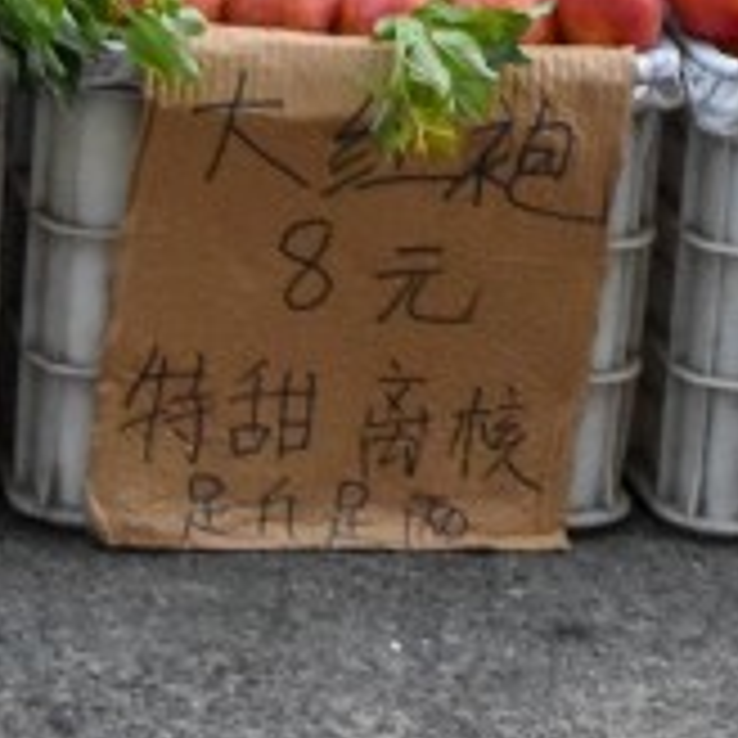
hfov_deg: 9.8
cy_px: -621
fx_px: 4265
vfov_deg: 9.4
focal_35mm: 177
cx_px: 684
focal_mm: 21
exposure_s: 1/500
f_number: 3.8
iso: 1400
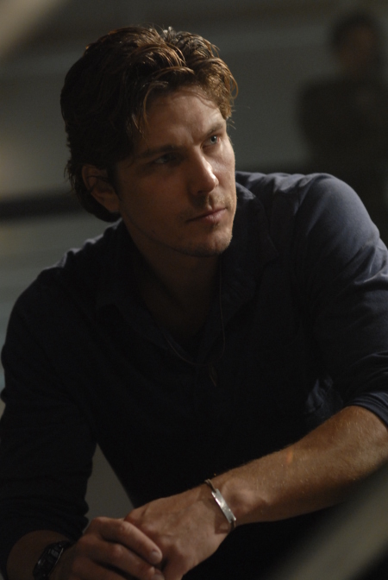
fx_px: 2055
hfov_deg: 10.8
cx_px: 194
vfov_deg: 16.1
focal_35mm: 128
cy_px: 290
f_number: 2.5
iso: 800
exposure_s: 1/80
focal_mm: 85
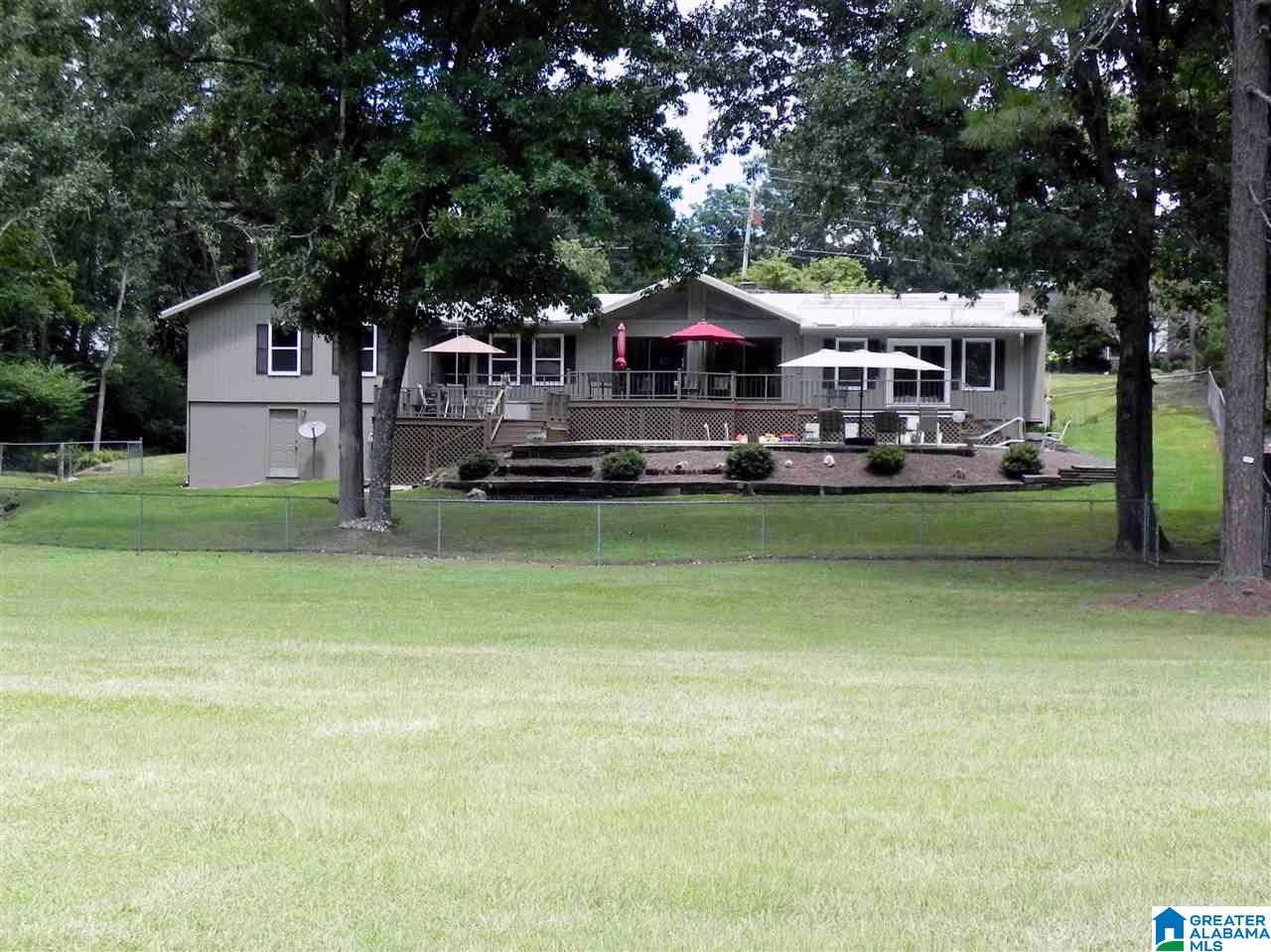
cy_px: 476
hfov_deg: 33.2
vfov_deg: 25.2
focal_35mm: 58
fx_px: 2129
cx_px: 636
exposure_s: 1/463
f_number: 4
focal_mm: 10.3
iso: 160
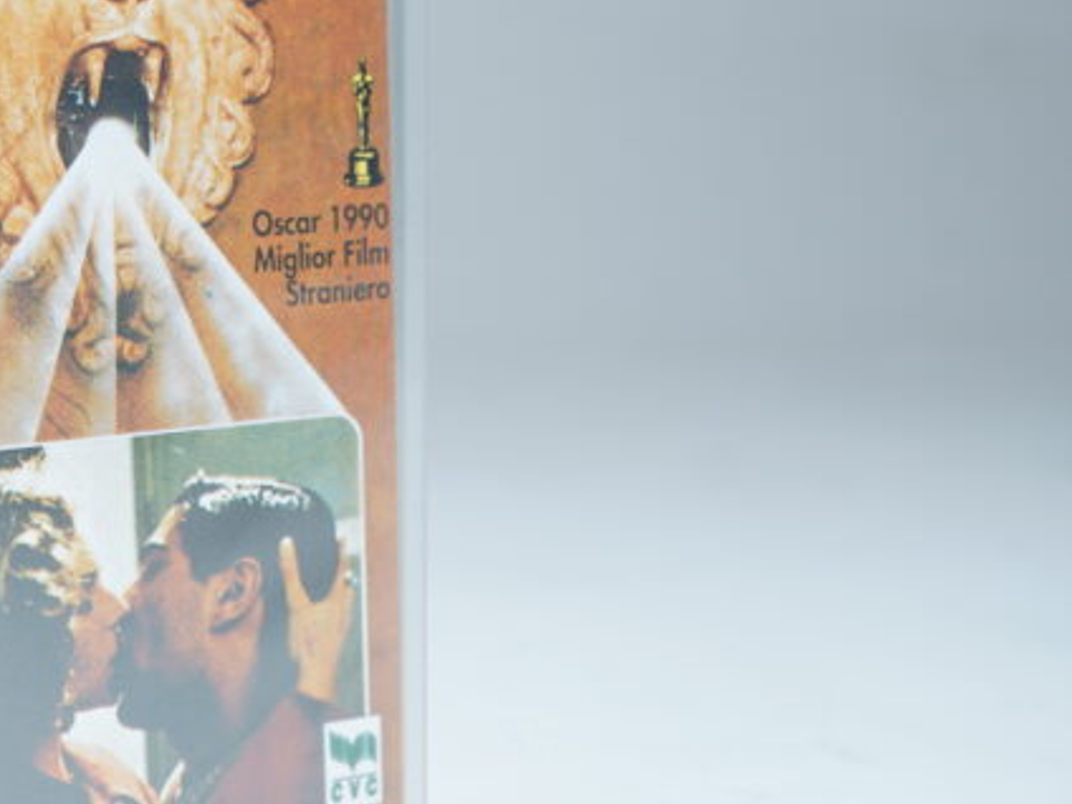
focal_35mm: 87
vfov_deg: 16.9
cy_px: 177
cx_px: -28
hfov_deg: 21.6
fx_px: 2694
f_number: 5.6
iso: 160
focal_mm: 32
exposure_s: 1/3
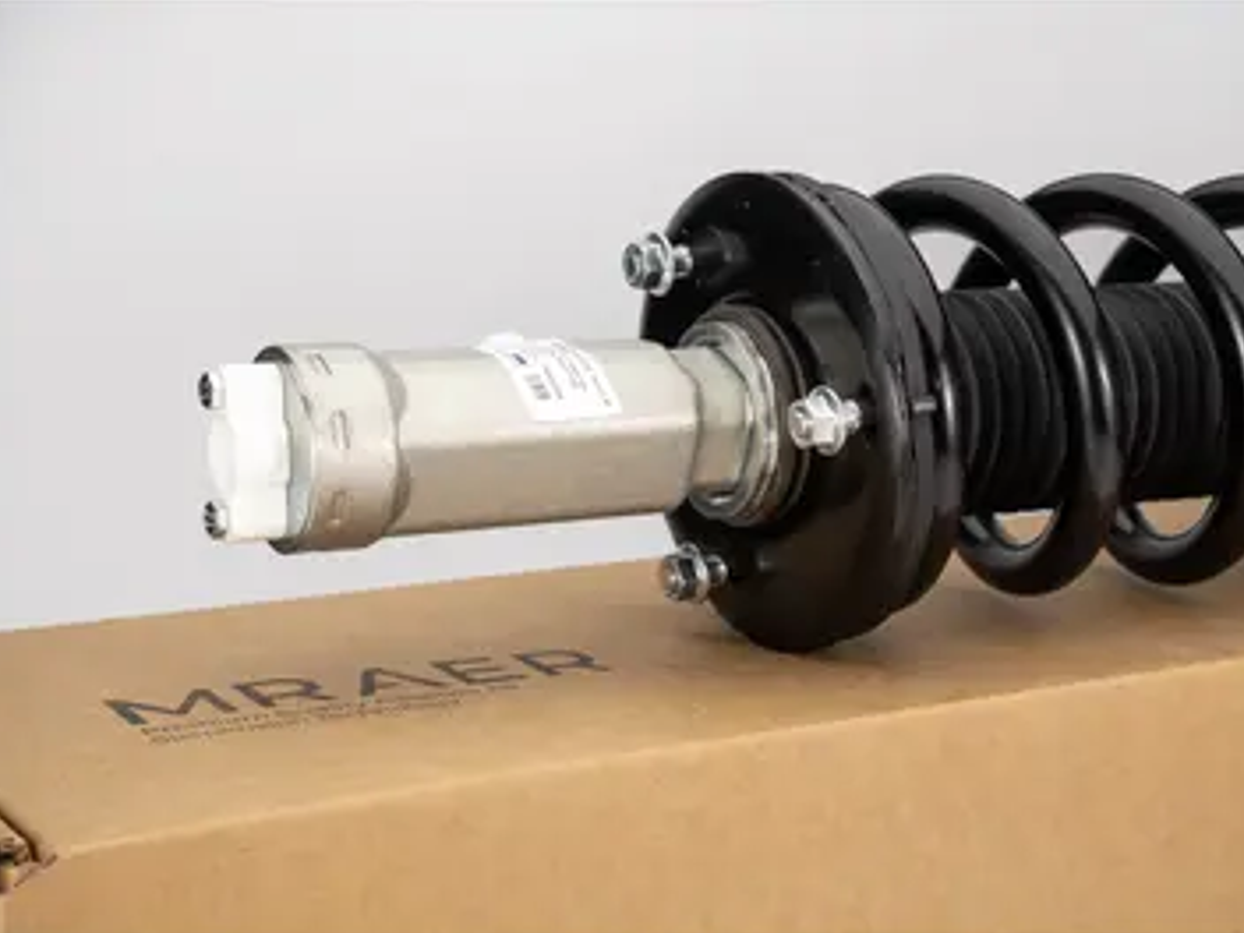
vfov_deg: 20.8
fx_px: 2547
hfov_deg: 27.4
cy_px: 468
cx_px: 664
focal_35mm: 71
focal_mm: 43.2
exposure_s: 1/100
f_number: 5
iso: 100
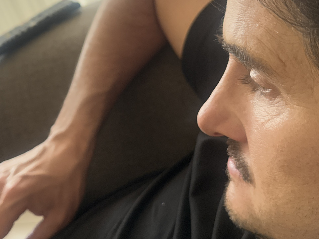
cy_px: 80
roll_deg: +24.9
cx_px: 64
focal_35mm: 50
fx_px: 461
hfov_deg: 36.9
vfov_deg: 28.9
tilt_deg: -18.4
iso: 640
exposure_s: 1/33
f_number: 1.78
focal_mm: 6.76
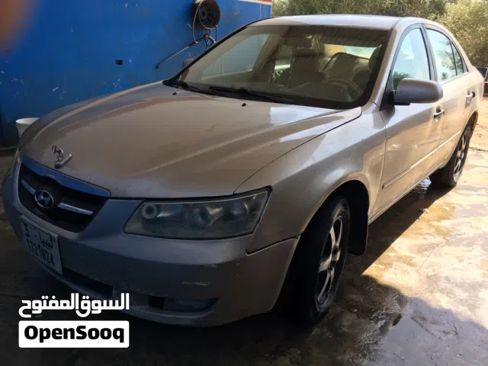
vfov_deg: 48.2
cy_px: 183
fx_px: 409
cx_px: 244
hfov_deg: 61.7
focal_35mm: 29
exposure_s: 1/324
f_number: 2.2
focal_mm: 4.15
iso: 25
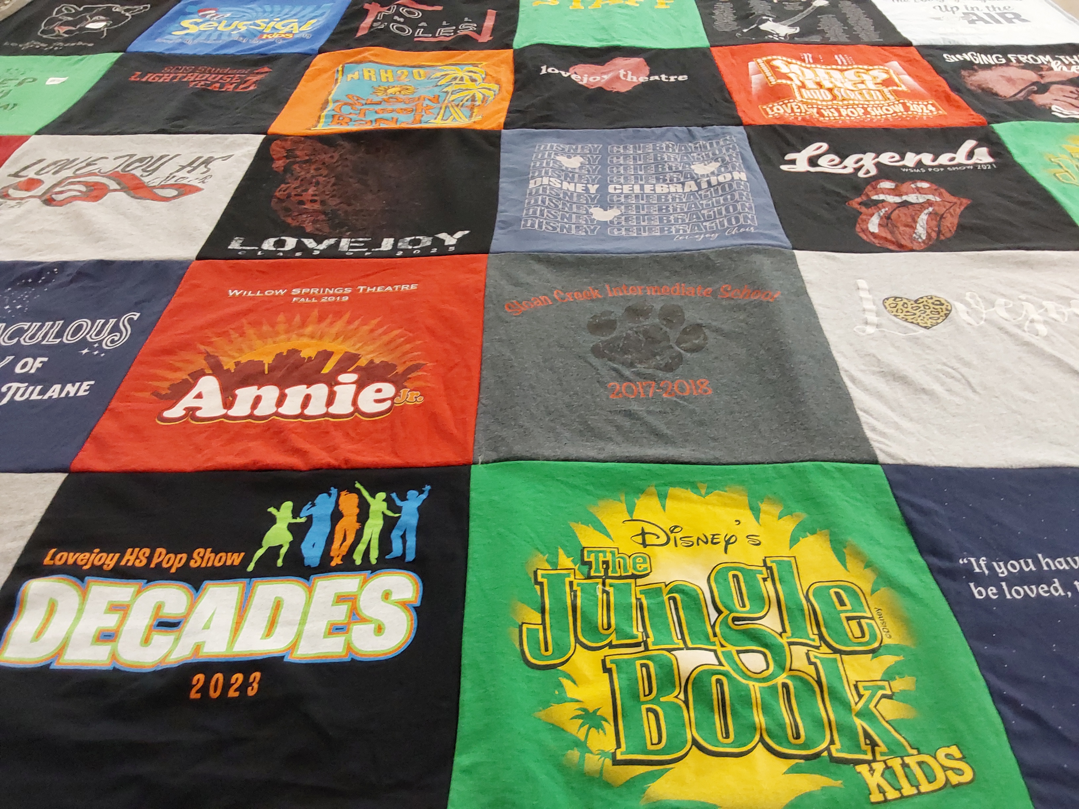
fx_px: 873
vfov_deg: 49.7
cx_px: 540
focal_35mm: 28
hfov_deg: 63.4
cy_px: 404
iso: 200
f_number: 1.9
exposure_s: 1/60
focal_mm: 2.91
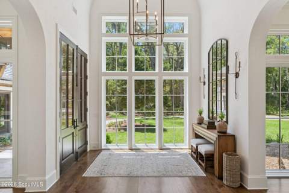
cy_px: 96
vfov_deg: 59.5
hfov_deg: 81.2
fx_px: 169
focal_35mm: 21
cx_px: 144
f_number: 8
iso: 250
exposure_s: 1/100
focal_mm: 21
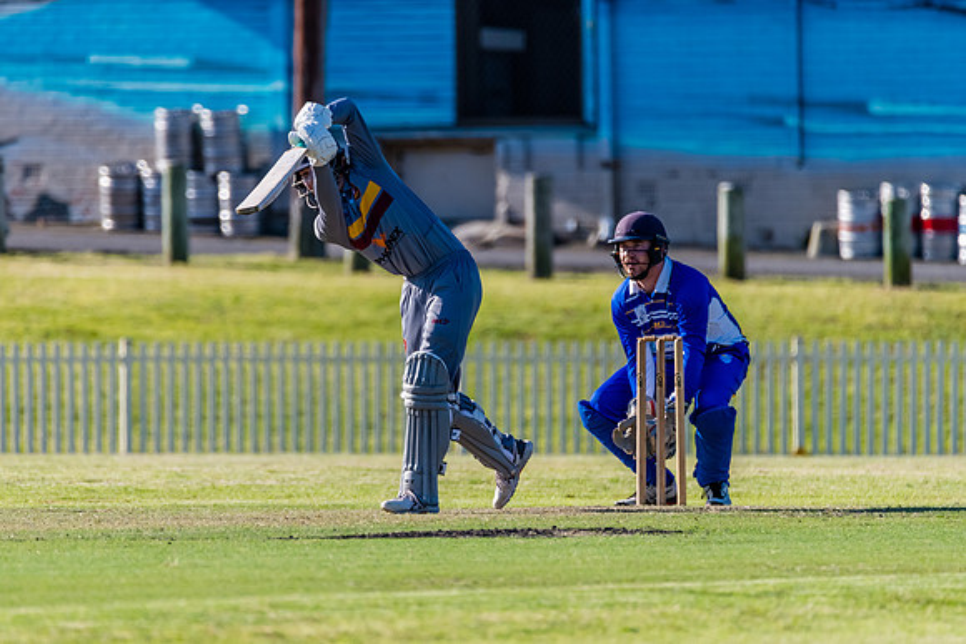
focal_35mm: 683
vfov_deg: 2.0
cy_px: 328
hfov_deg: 3.0
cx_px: 418
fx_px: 18343
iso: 640
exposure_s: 1/2000
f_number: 6.3
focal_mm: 600
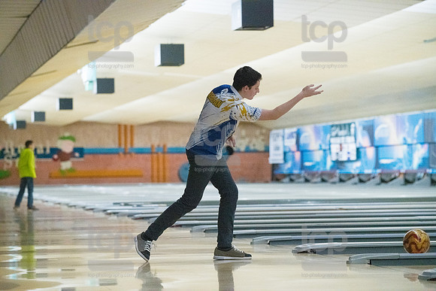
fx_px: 1514
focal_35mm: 125
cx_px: 218
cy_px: 146
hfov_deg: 16.4
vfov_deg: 11.0
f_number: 4
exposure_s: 1/1000
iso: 10000
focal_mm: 125
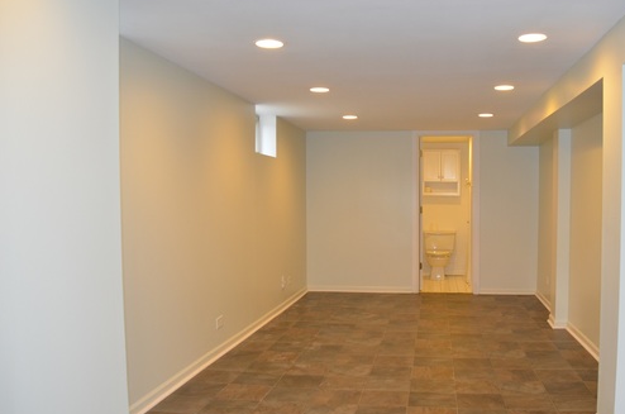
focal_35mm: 35
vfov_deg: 37.6
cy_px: 234
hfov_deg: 53.8
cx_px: 400
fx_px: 606
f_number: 4
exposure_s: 1/60
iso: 640
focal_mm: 18
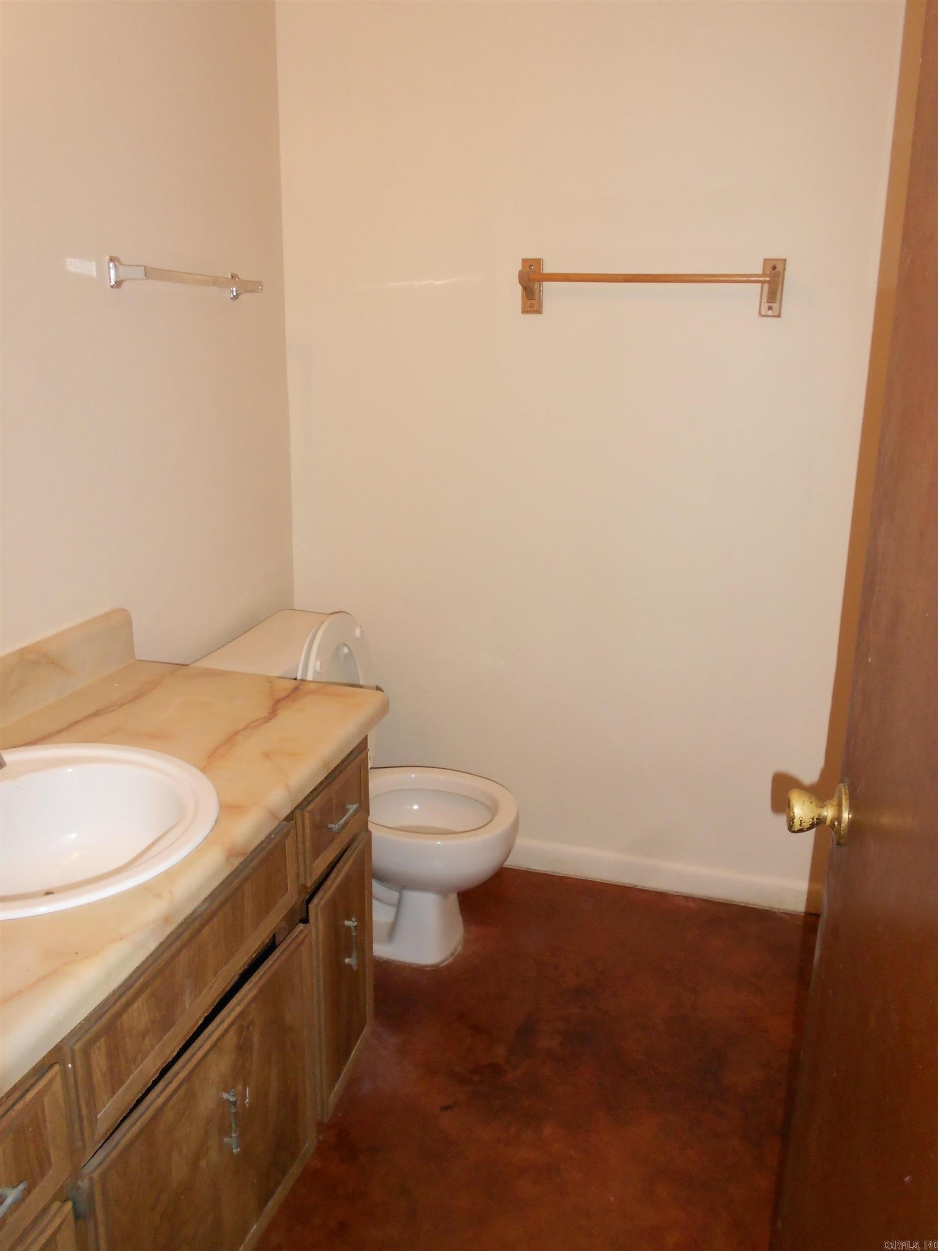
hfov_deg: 48.2
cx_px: 469
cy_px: 626
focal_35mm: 29
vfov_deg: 61.7
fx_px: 1048
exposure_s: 1/25
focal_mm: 5.1
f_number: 3.4
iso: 200
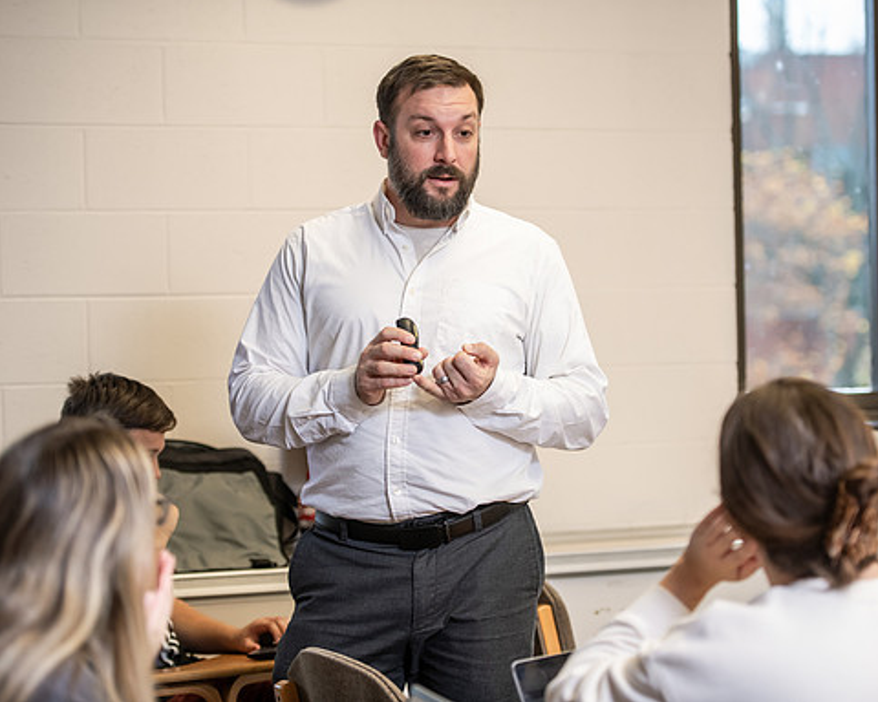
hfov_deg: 20.6
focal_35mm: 93
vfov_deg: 16.5
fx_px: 2417
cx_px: 470
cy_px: 350
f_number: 2.8
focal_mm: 82
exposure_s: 1/200
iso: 1000
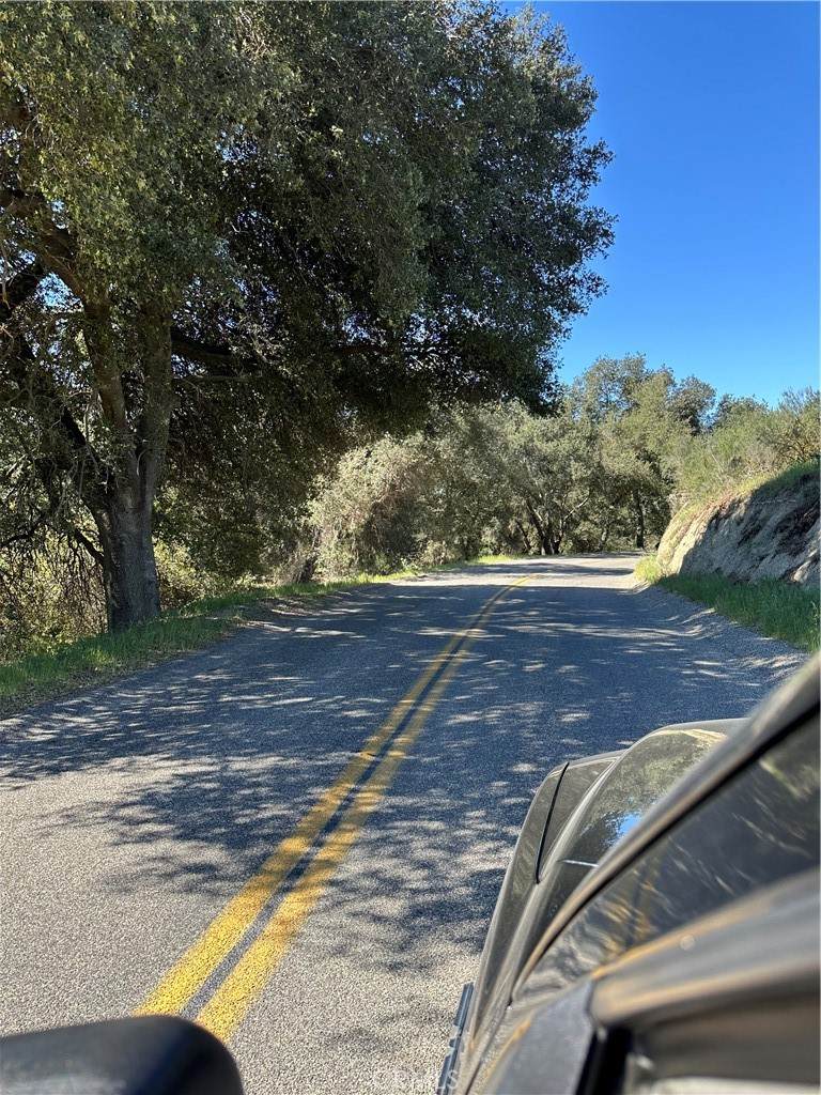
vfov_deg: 71.6
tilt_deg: -1.5
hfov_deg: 56.8
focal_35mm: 24
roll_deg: +3.1
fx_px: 759
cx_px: 410
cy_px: 548
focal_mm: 6.86
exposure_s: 1/797
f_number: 1.78
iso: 80
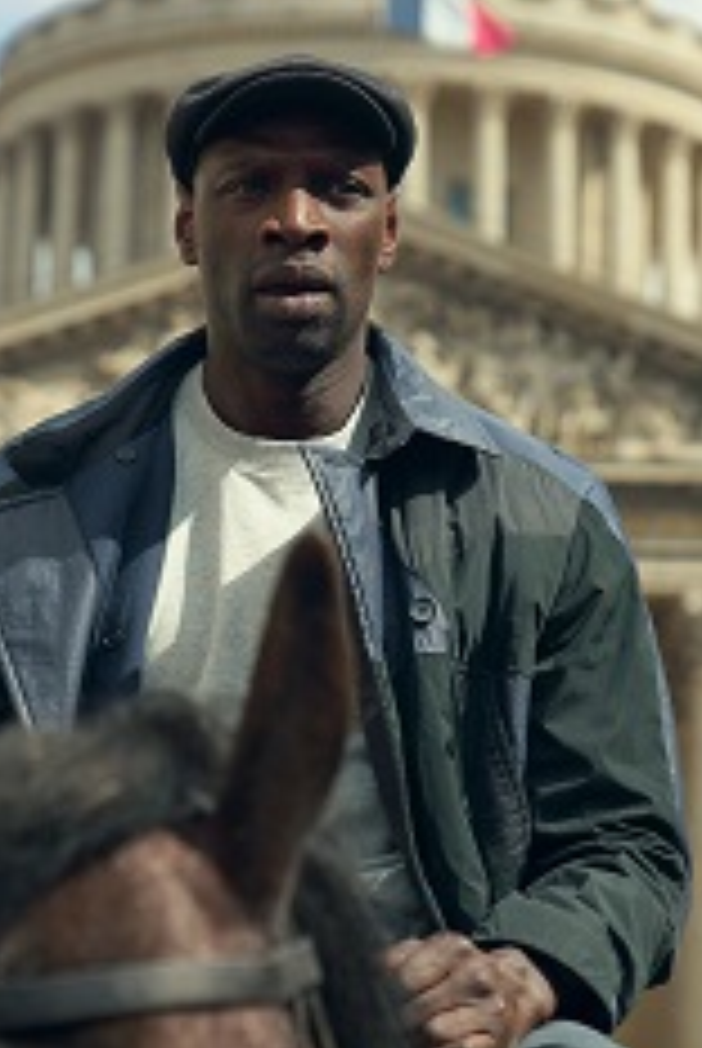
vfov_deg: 14.2
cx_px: 315
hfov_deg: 9.6
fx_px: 4199
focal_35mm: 144
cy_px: 373
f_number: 4
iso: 500
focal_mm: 70
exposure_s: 1/4000
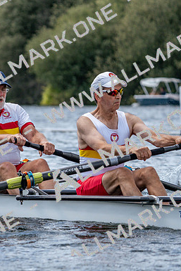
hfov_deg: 4.3
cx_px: -8
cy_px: 136
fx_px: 2396
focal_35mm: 318
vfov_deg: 6.5
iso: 500
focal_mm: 211
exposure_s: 1/2000
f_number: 5.6
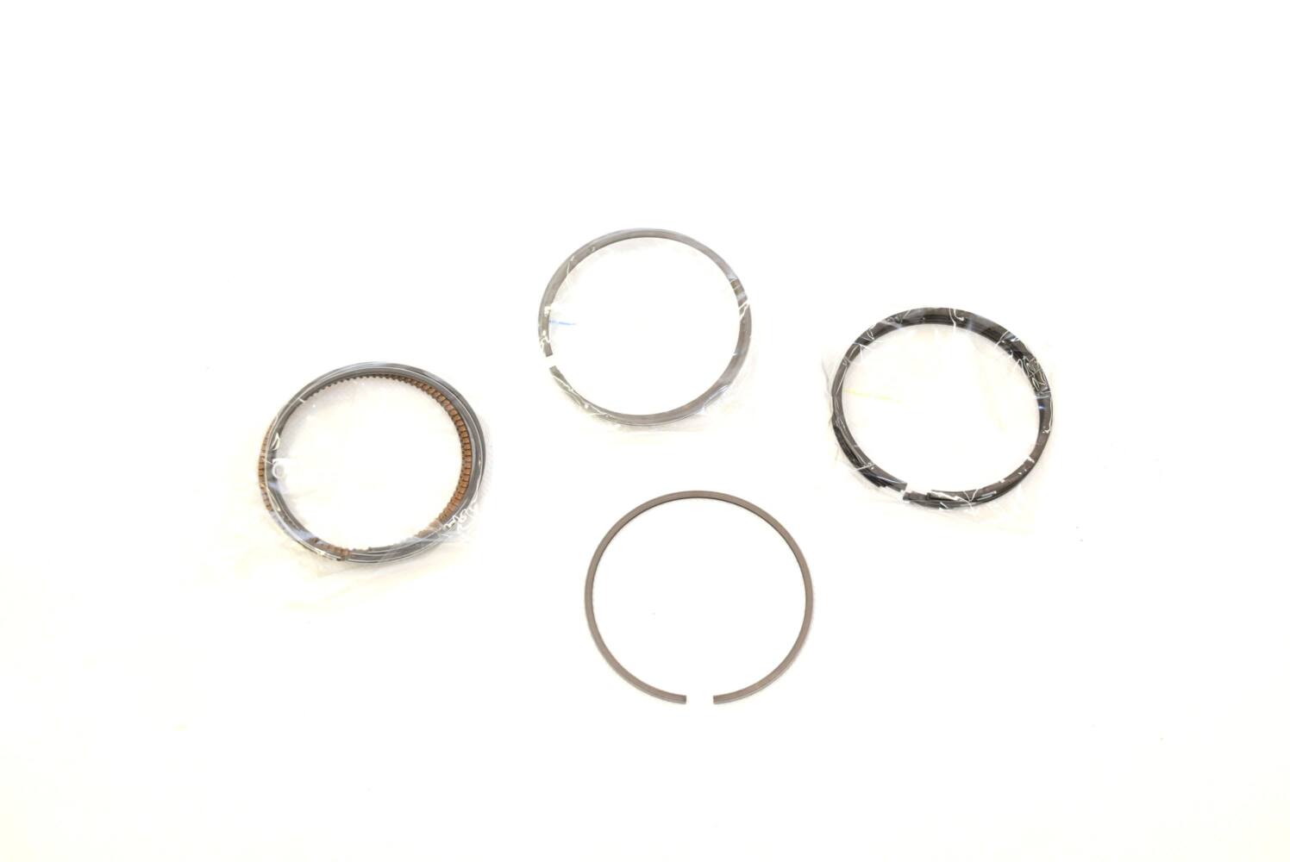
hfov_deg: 44.9
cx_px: 645
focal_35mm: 44
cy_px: 431
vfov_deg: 30.9
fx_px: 1560
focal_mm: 29
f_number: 6.3
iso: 400
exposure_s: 1/160
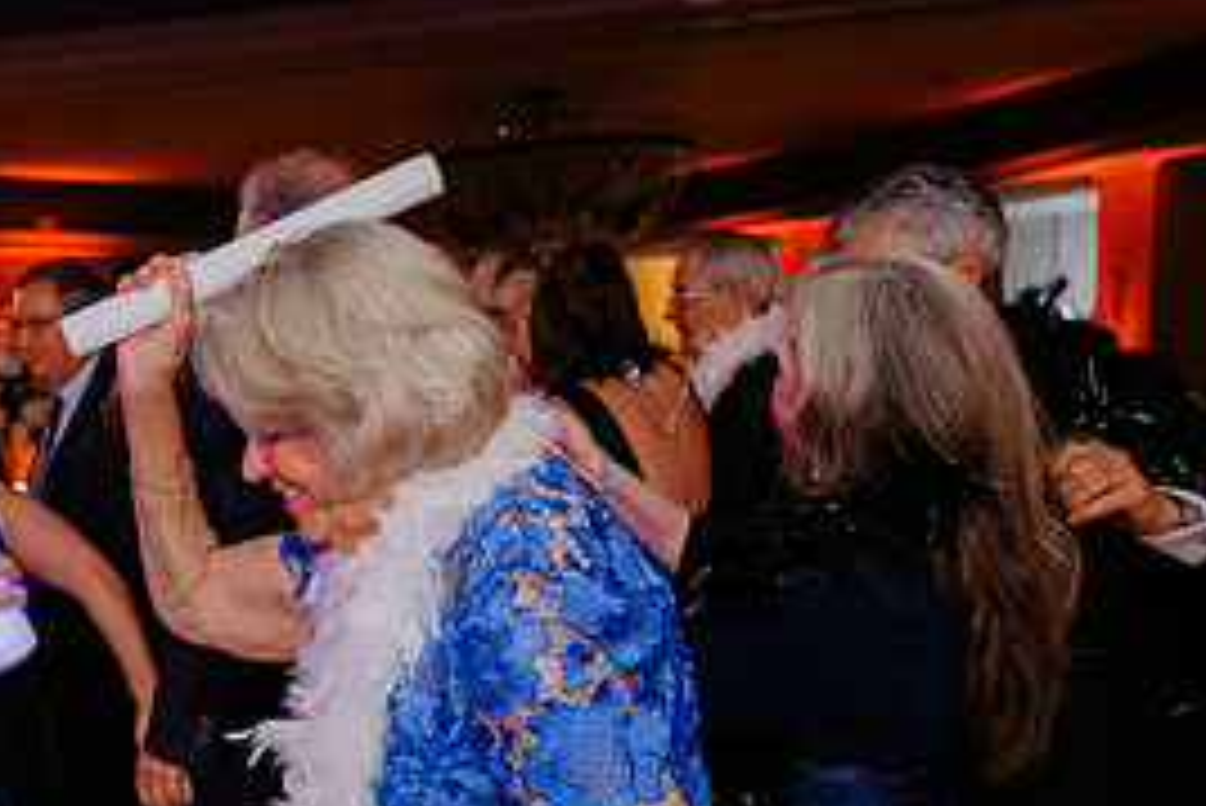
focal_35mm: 52
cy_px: 795
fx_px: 1743
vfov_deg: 24.9
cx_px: 288
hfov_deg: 37.2
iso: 2000
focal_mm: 24
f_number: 2.8
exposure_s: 1/80
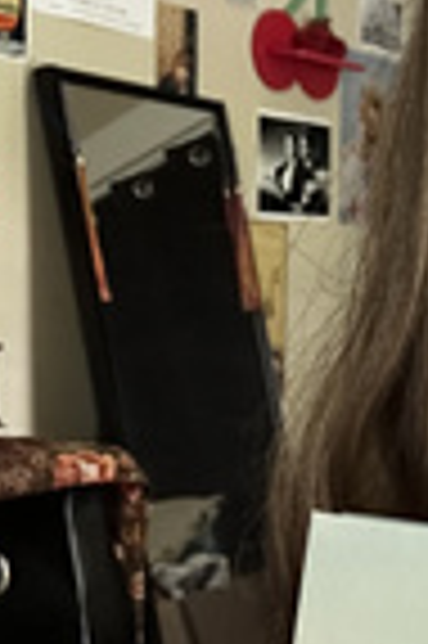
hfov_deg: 15.1
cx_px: 626
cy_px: 392
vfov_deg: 24.2
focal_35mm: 84
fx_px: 1502
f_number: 1.9
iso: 400
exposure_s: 1/39
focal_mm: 2.69
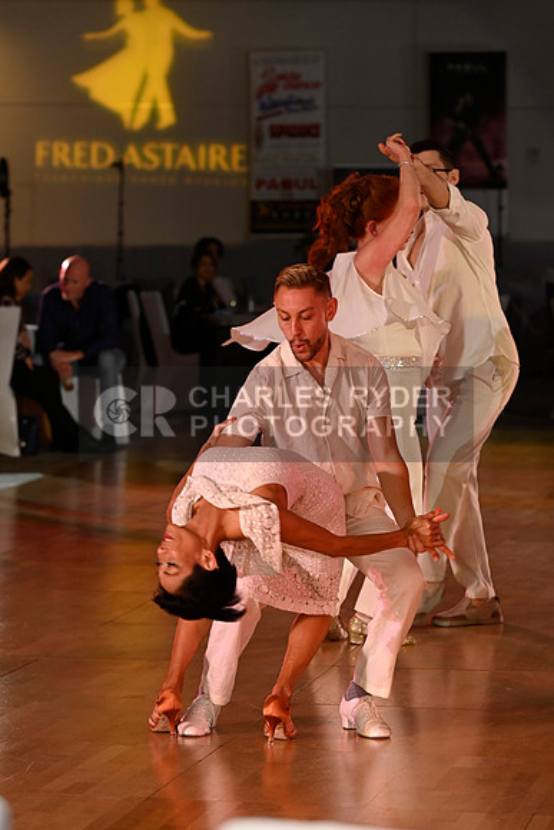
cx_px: 277
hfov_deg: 8.6
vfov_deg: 12.8
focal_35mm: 160
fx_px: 3691
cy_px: 415
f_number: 5
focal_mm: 160
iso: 2000
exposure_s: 1/200
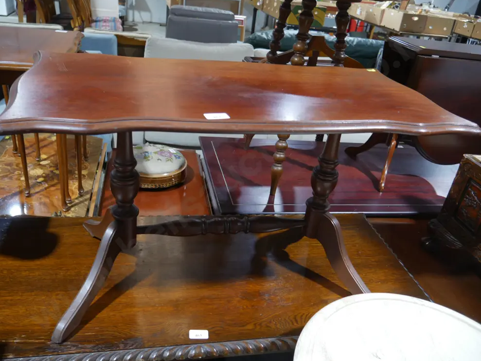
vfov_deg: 48.2
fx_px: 403
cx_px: 233
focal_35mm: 29
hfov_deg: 61.6
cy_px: 177
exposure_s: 1/60
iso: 800
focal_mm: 14
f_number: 3.5
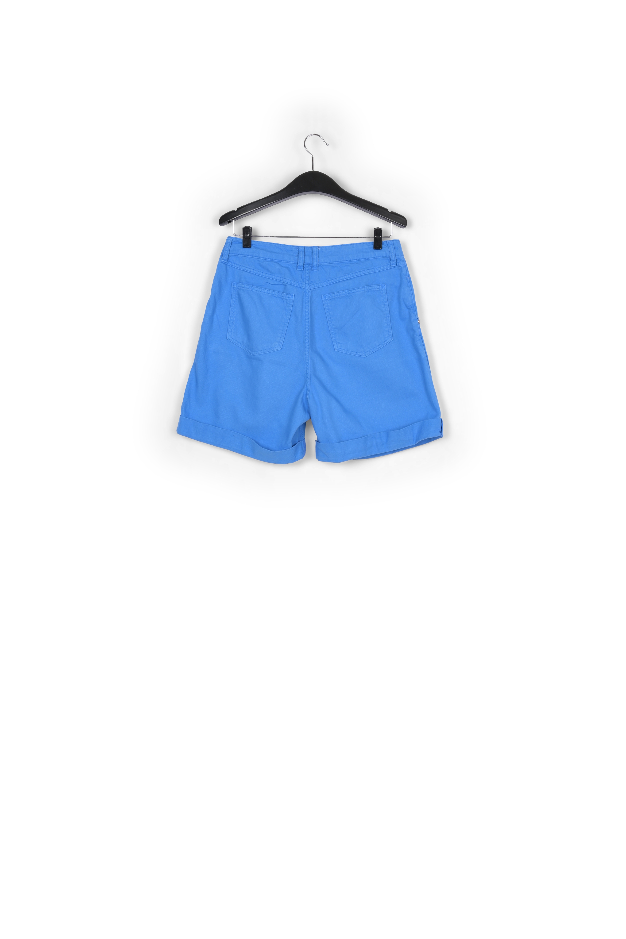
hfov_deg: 35.0
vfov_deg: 50.7
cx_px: 313
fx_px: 991
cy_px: 470
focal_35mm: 38
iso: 100
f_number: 13
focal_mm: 38
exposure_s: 1/125
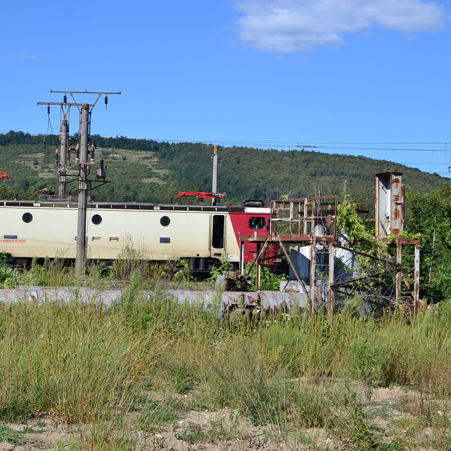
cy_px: 225
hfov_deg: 23.5
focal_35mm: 73
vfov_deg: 23.7
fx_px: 1076
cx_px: 126
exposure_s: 1/200
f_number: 8
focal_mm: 38
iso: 100
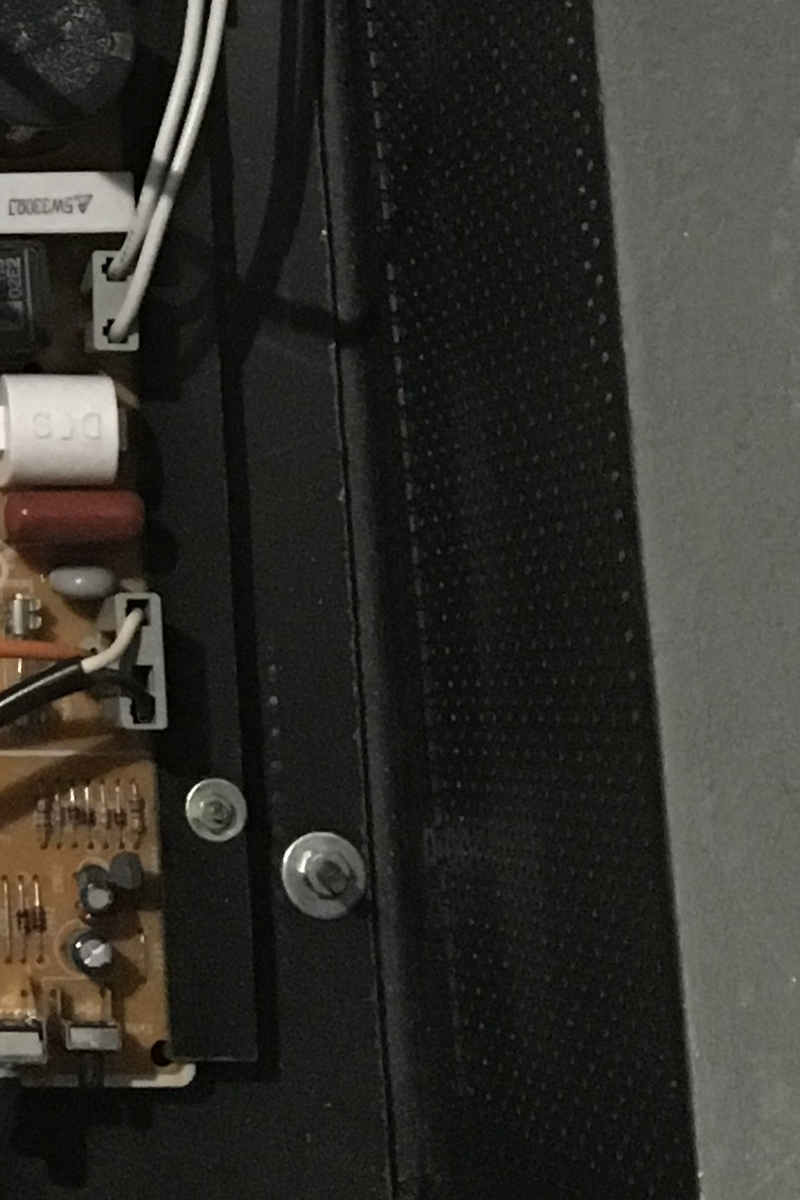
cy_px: -299
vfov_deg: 17.0
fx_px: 3801
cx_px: -529
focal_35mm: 114
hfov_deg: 11.3
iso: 250
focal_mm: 4.15
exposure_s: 1/15
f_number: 2.2
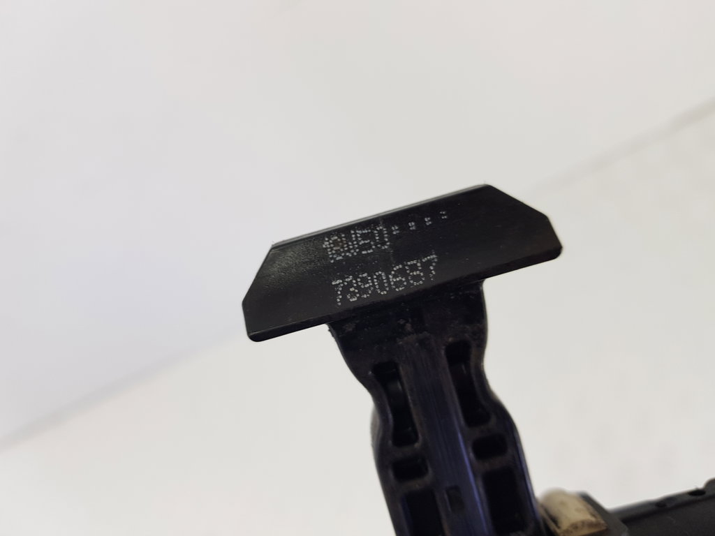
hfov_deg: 67.3
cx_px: 358
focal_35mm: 26
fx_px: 537
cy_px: 268
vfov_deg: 53.1
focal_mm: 4.2
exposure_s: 1/100
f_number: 1.7
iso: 50
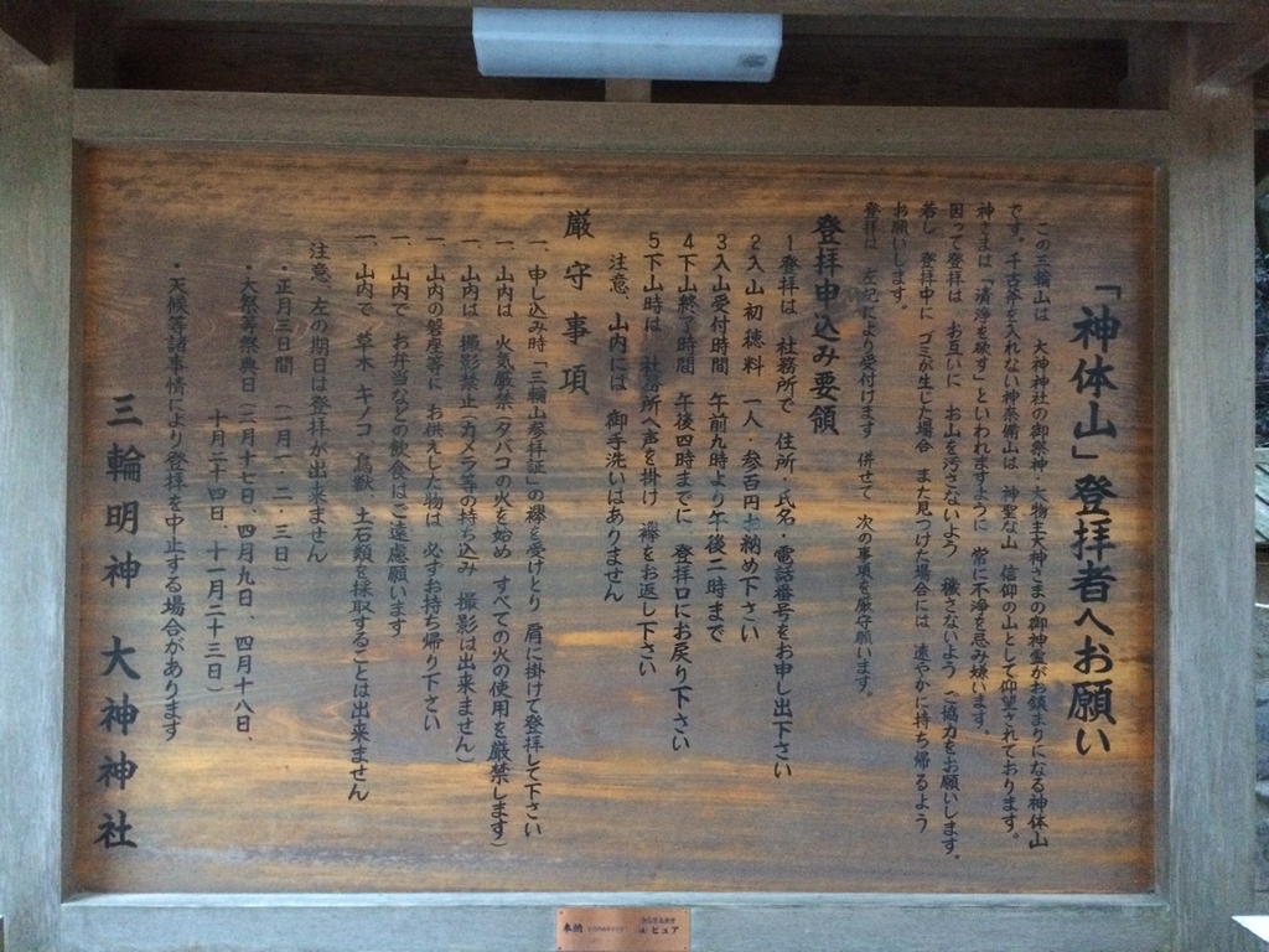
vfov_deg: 48.2
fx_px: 1063
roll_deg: +1.1
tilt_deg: -0.6
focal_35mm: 29
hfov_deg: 61.7
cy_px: 476
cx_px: 634
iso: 500
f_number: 2.2
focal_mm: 4.15
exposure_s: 1/15
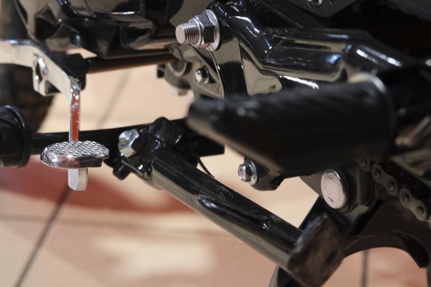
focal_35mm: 123
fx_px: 1472
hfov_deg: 16.5
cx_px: 51
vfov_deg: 11.1
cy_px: 6
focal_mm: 41.1
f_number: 4
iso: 1600
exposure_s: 1/100
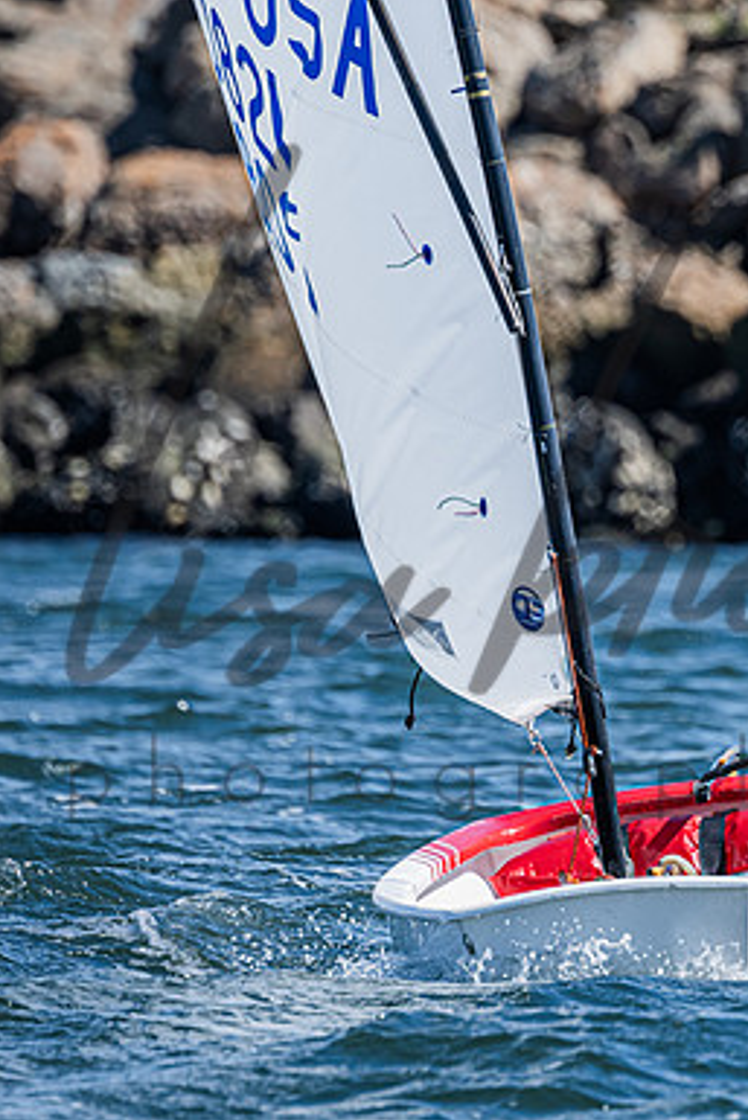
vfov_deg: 2.5
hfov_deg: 1.7
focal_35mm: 826
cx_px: 705
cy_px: 429
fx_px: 25719
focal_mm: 400
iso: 320
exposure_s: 1/800
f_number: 7.1
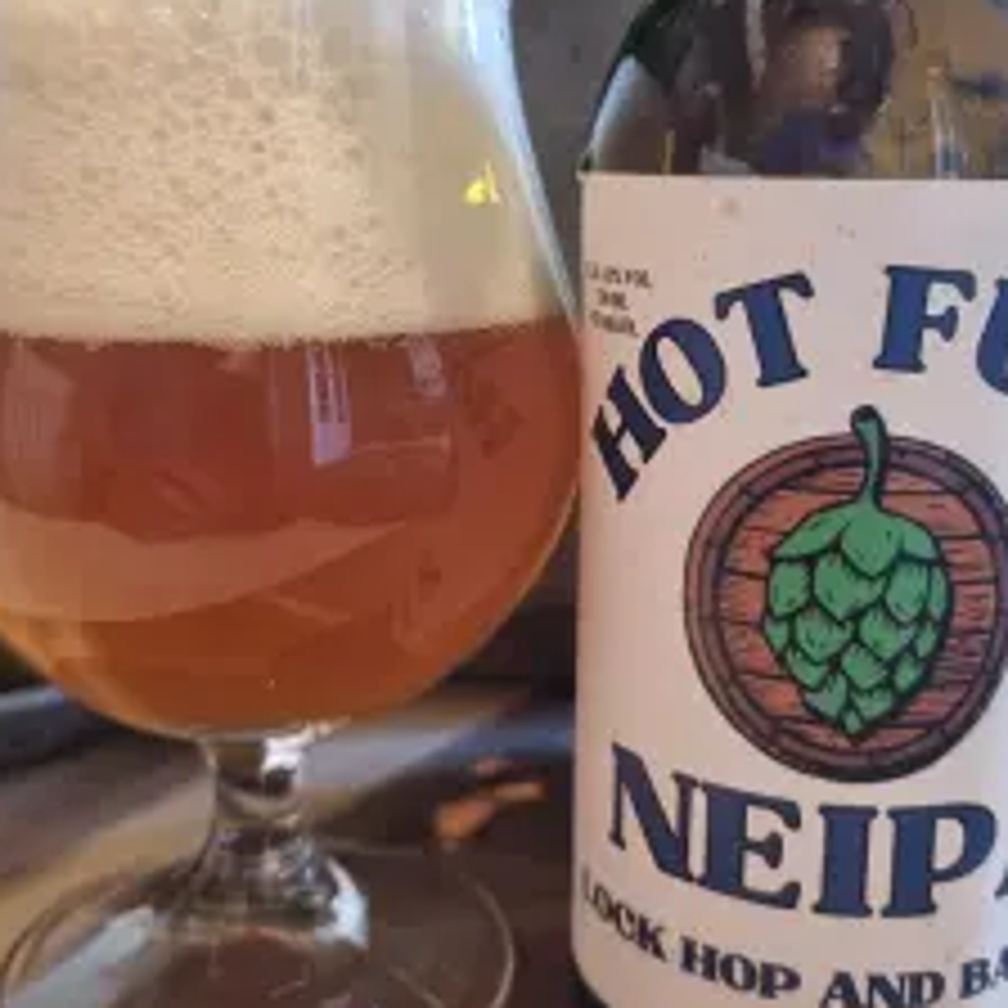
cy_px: 387
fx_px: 1351
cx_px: 522
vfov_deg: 40.7
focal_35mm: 41
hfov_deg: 40.9
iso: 400
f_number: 1.8
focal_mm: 5.4
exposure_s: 1/33
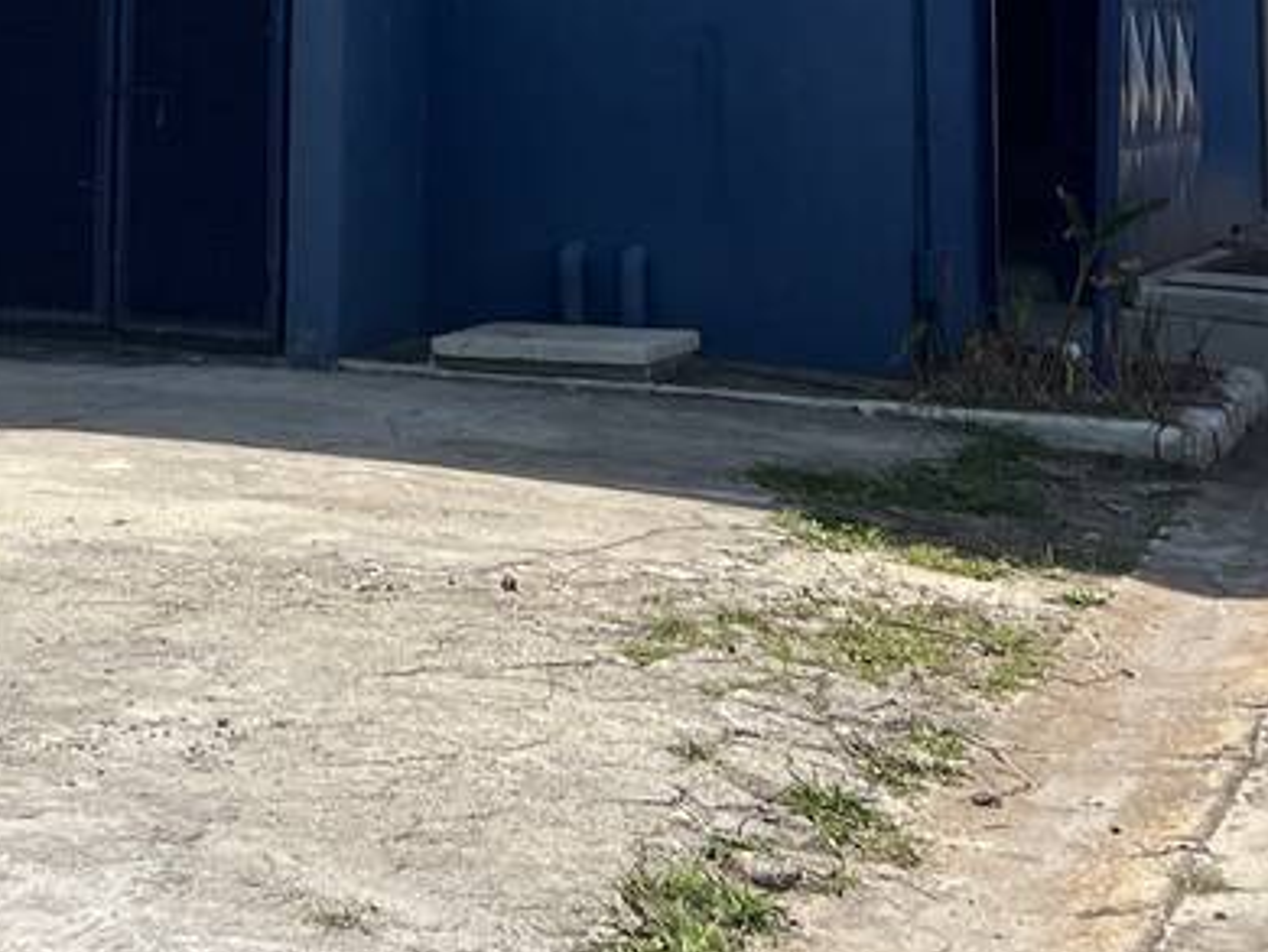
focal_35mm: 96
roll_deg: -3.3
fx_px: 3519
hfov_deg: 20.0
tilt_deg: +13.0
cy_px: -491
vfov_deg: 14.4
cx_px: 130
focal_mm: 5.7
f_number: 1.5
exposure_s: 1/4630
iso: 50
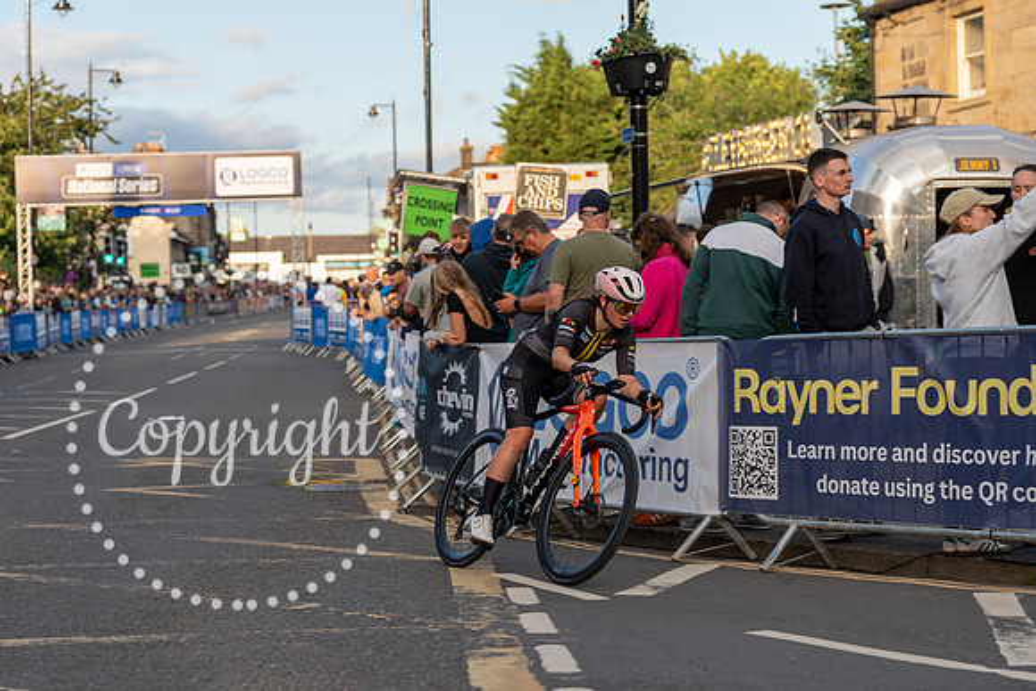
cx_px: 518
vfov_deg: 19.5
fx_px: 2015
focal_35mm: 70
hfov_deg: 28.8
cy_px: 346
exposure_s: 1/800
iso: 250
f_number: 3.5
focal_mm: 70
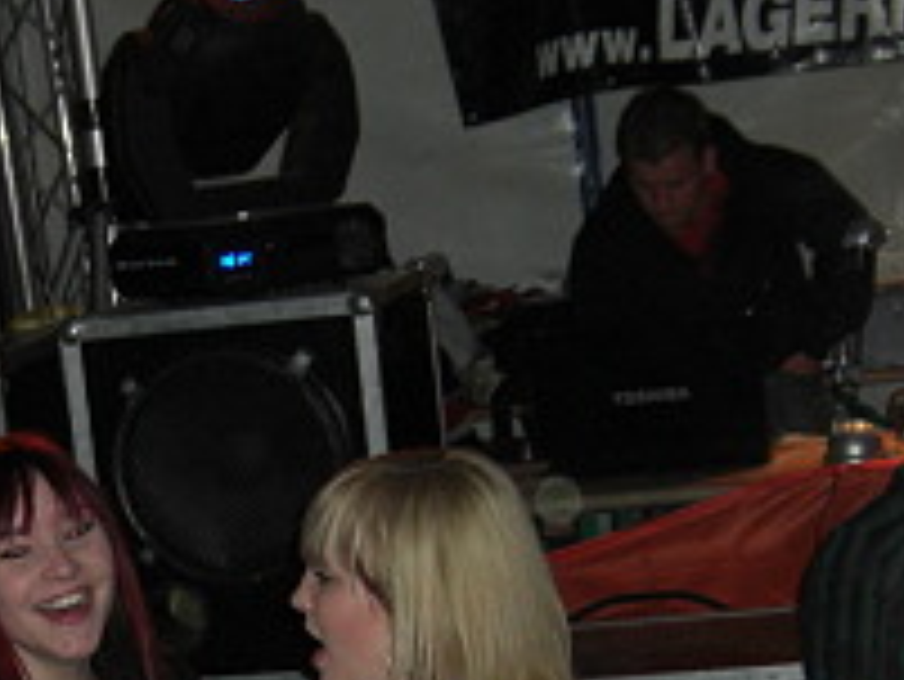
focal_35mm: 114
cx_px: 139
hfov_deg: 17.1
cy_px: 721
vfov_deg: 12.8
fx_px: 2979
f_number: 2.8
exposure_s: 1/60
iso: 200
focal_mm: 7.9
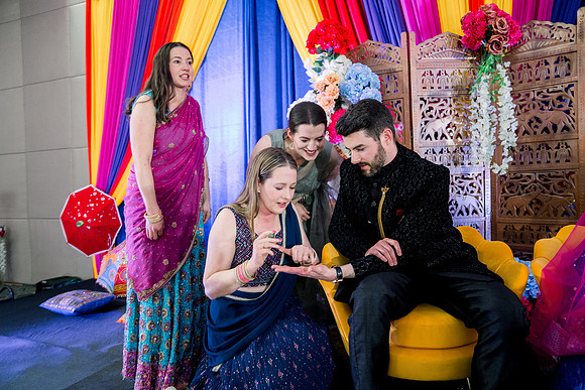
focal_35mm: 24
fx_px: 390
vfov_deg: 53.2
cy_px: 195
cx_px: 292
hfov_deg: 73.7
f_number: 2.8
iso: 1250
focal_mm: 24
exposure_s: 1/125
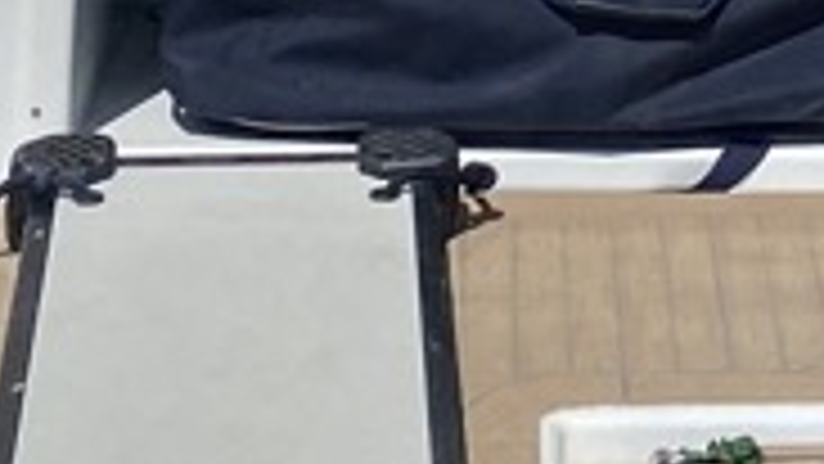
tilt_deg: -1.8
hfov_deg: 11.4
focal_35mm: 186
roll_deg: -3.5
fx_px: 4065
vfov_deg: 5.7
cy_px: -1369
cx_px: 973
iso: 32
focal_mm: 4.25
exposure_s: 1/6757
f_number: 1.8
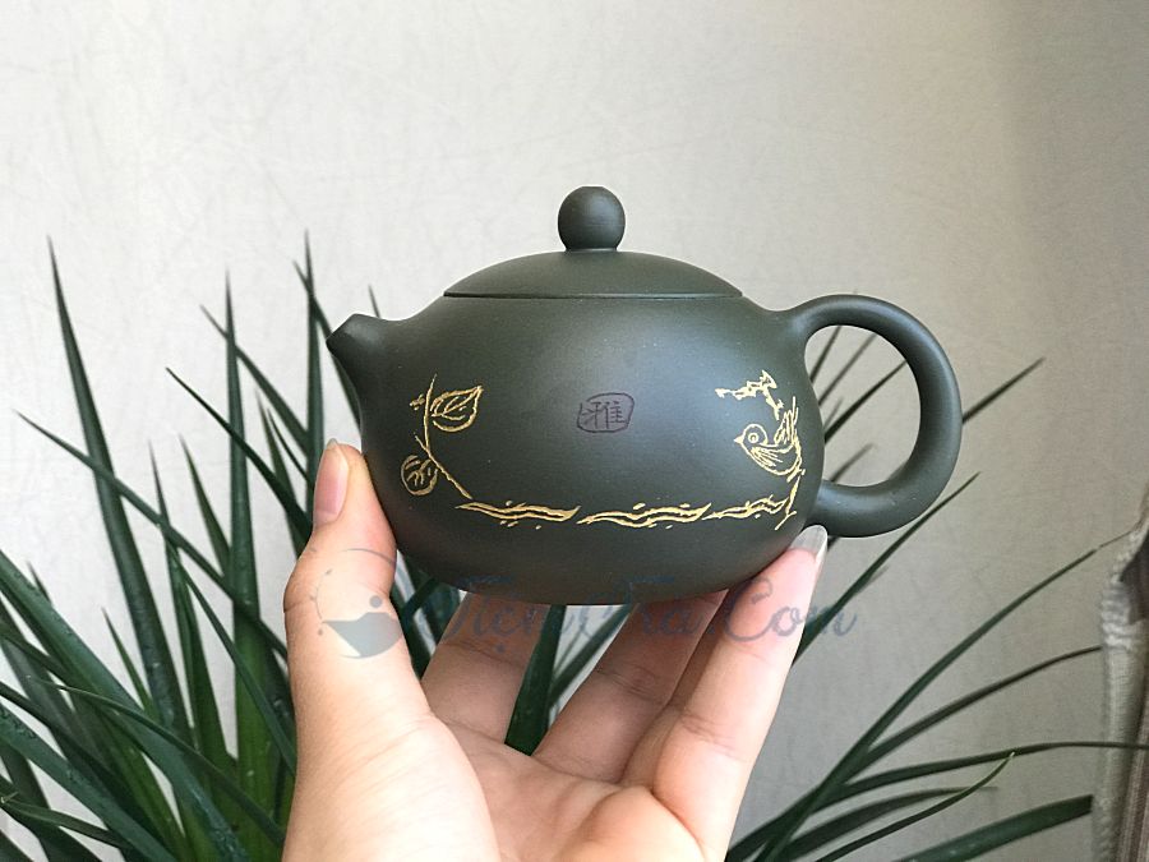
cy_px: 431
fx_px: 1892
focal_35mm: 57
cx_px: 574
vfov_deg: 25.7
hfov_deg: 33.8
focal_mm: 6.6
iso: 100
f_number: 2.8
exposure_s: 1/50
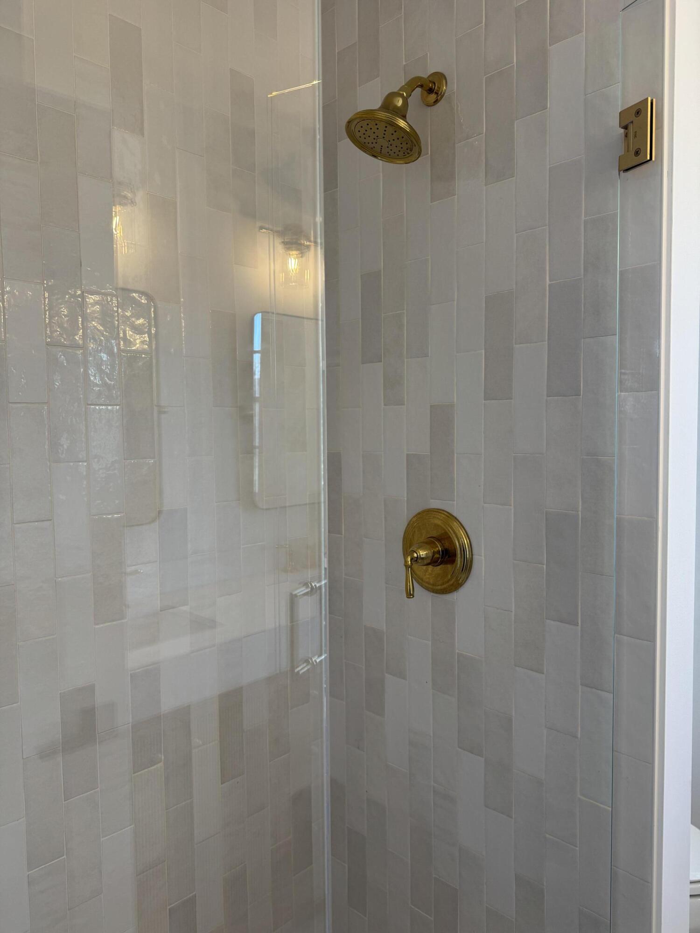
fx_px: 647
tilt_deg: -2.7
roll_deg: +1.6
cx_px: 350
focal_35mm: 24
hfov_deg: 56.8
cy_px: 466
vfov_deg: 71.6
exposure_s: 1/120
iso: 100
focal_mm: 6.76
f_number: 1.78
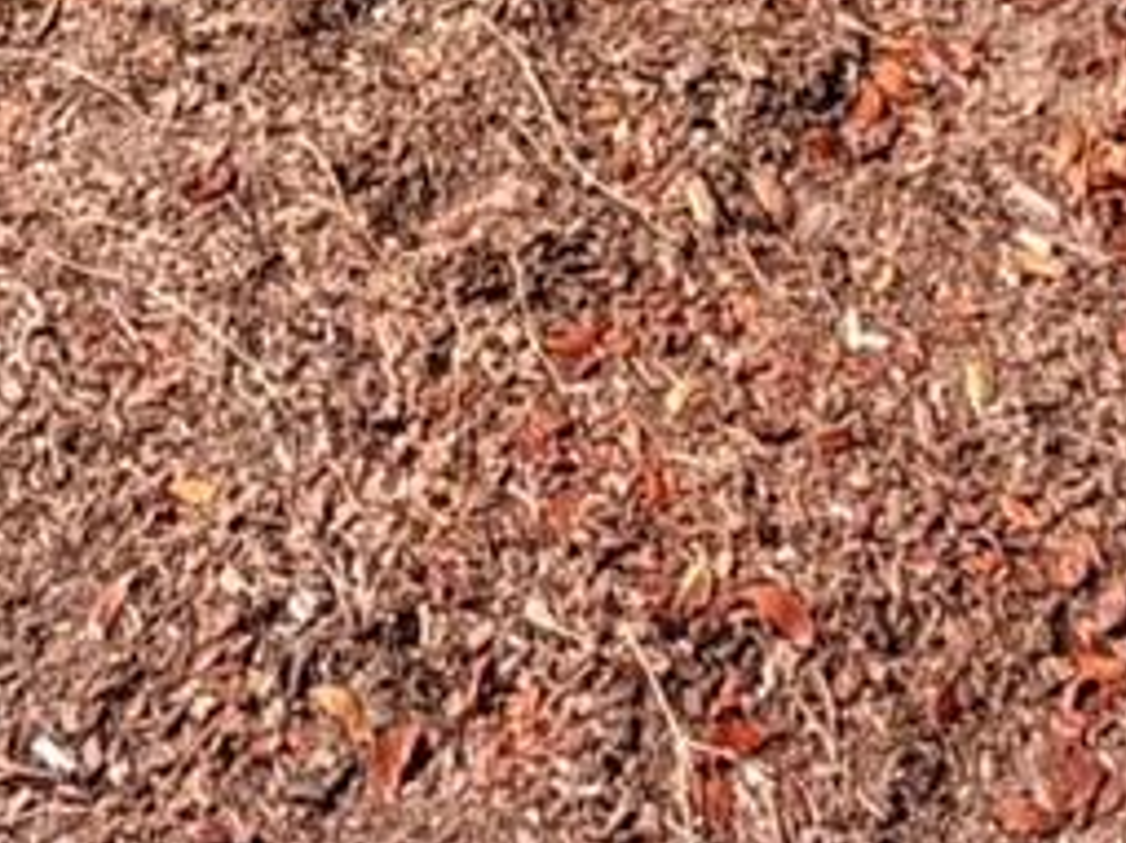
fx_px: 2861
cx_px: 336
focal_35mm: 88
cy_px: -1726
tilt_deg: -7.0
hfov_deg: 22.1
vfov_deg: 10.8
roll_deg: +0.4
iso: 40
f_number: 2.2
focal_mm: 2.22
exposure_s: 1/770
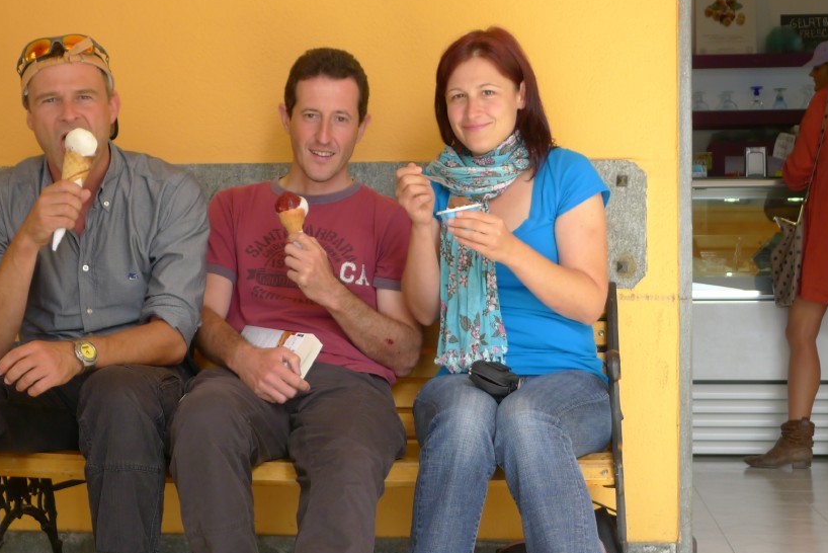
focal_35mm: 63
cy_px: 309
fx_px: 1449
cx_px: 407
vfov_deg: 21.6
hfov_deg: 31.9
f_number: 2.8
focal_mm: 9.2
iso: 80
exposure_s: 1/160
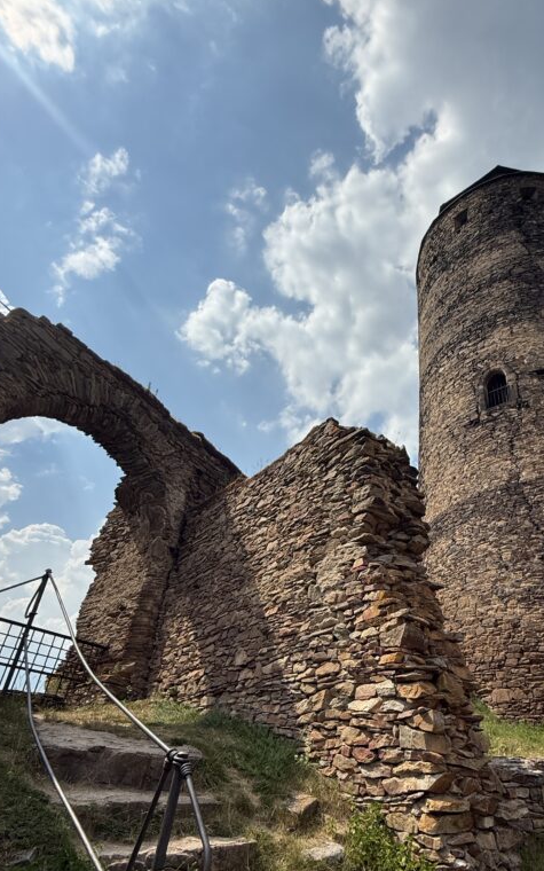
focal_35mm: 20
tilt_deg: +30.1
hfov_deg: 58.1
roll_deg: -2.5
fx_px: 474
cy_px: 524
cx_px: 370
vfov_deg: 84.0
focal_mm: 2.22
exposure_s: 1/3289
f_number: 2.2
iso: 64
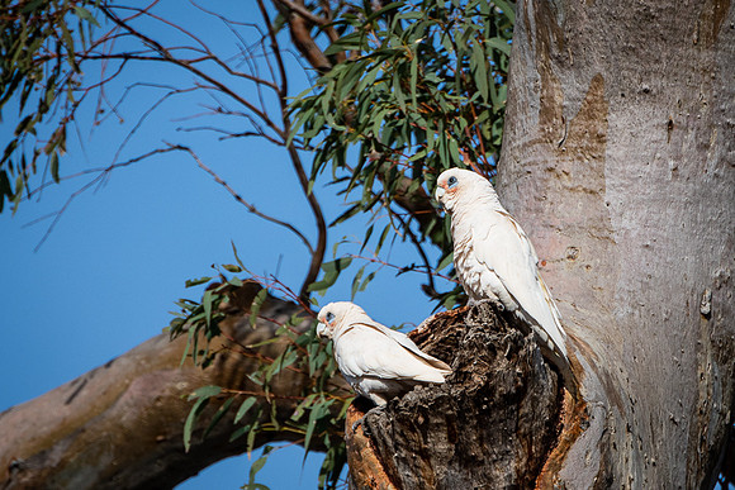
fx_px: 20626
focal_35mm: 1010
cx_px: 462
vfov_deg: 1.4
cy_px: 137
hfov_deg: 2.0
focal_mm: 400
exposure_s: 1/1250
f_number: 5.6
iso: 200
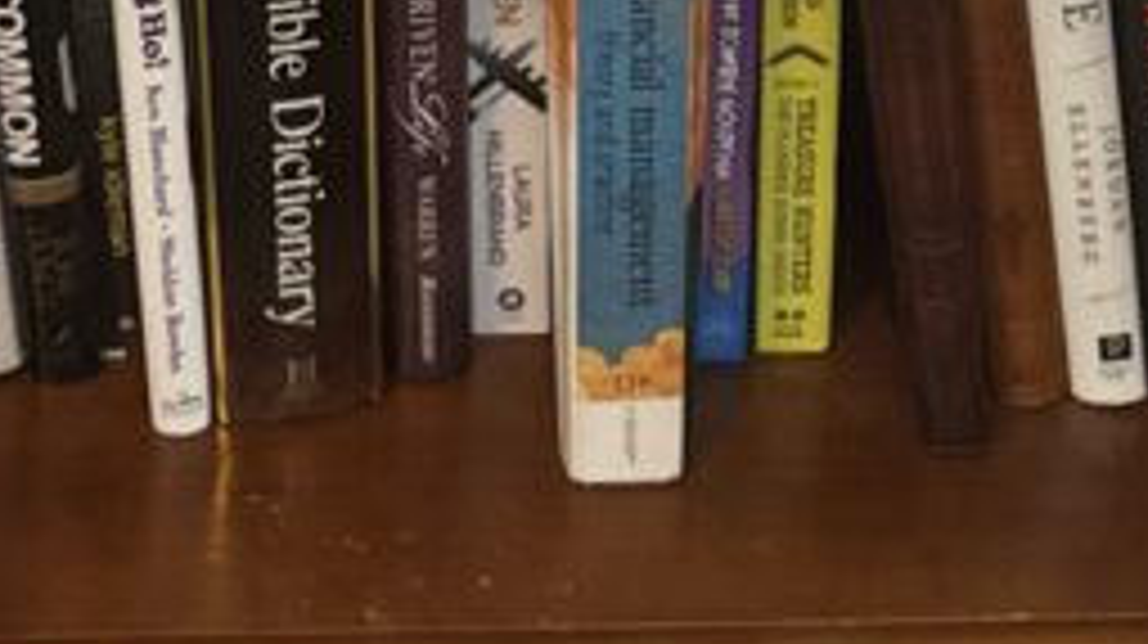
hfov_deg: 20.3
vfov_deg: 10.4
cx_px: 387
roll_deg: -1.2
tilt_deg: -24.7
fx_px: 3194
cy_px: -734
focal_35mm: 105
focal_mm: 6.76
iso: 1000
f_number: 1.78
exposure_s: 1/40
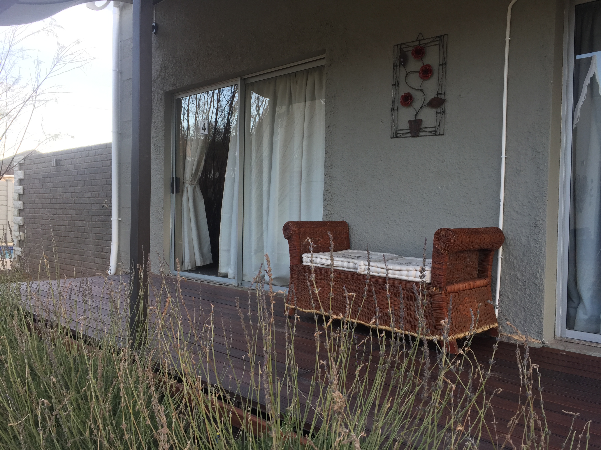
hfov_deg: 61.7
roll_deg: -1.3
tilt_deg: -1.4
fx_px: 503
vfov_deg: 48.2
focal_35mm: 29
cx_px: 300
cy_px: 225
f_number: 2.2
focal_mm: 4.15
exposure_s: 1/50
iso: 32
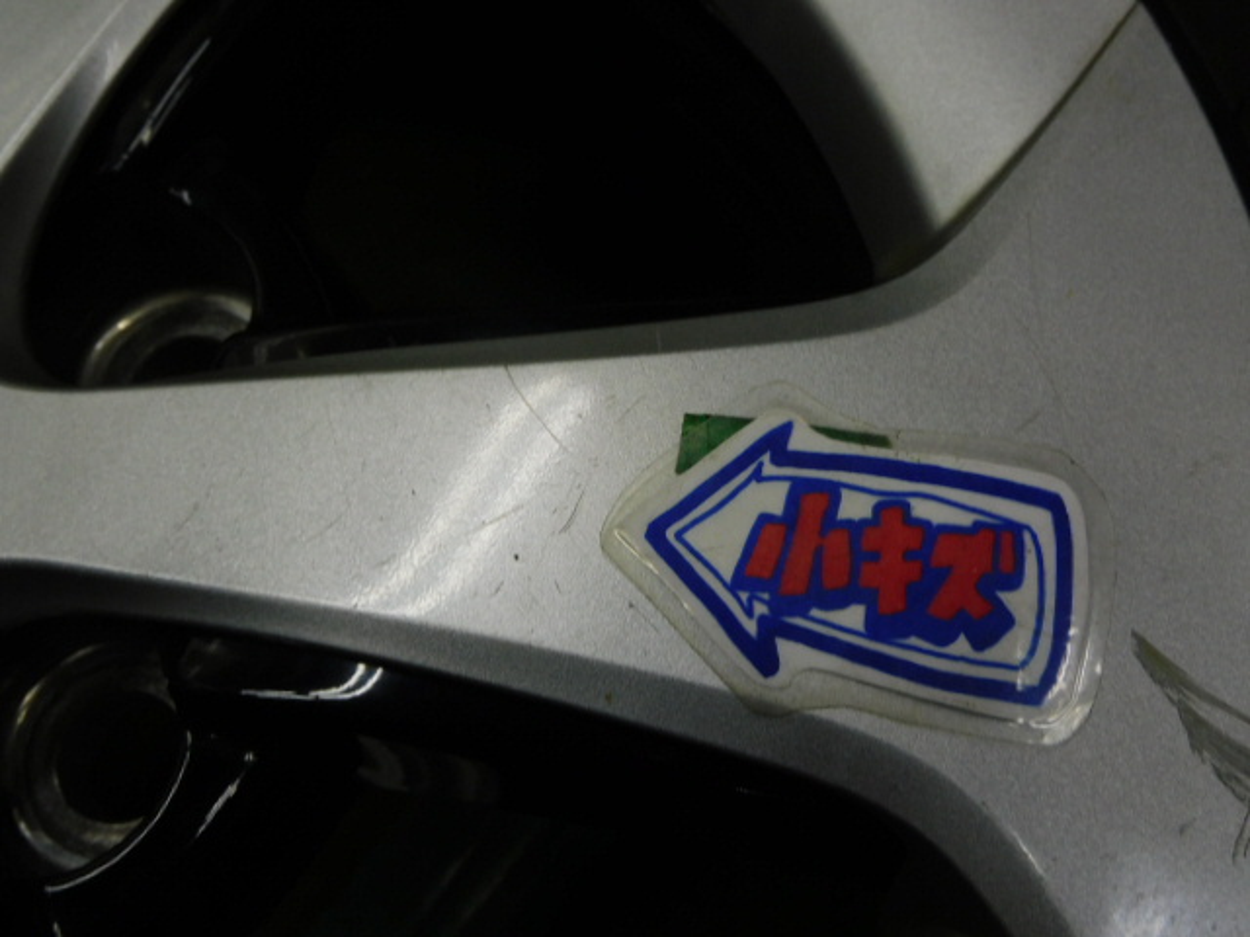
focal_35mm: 35
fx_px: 1264
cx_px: 625
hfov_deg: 52.6
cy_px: 468
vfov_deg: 40.7
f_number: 3.8
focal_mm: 6.3
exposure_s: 1/50
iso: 125
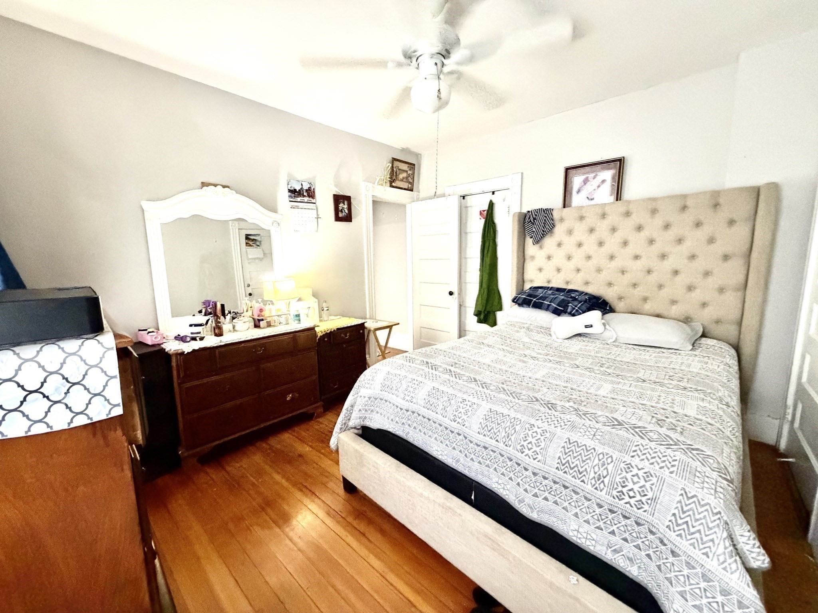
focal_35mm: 14
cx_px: 409
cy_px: 306
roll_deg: +1.5
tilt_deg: -8.5
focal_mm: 2.22
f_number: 2.2
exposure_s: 1/60
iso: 1000
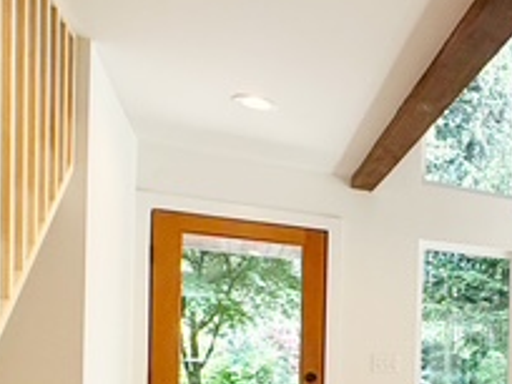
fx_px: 651
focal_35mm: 44
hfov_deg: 32.4
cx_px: 665
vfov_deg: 30.7
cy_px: 379
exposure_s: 1/130
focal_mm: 2.22
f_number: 2.2
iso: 64
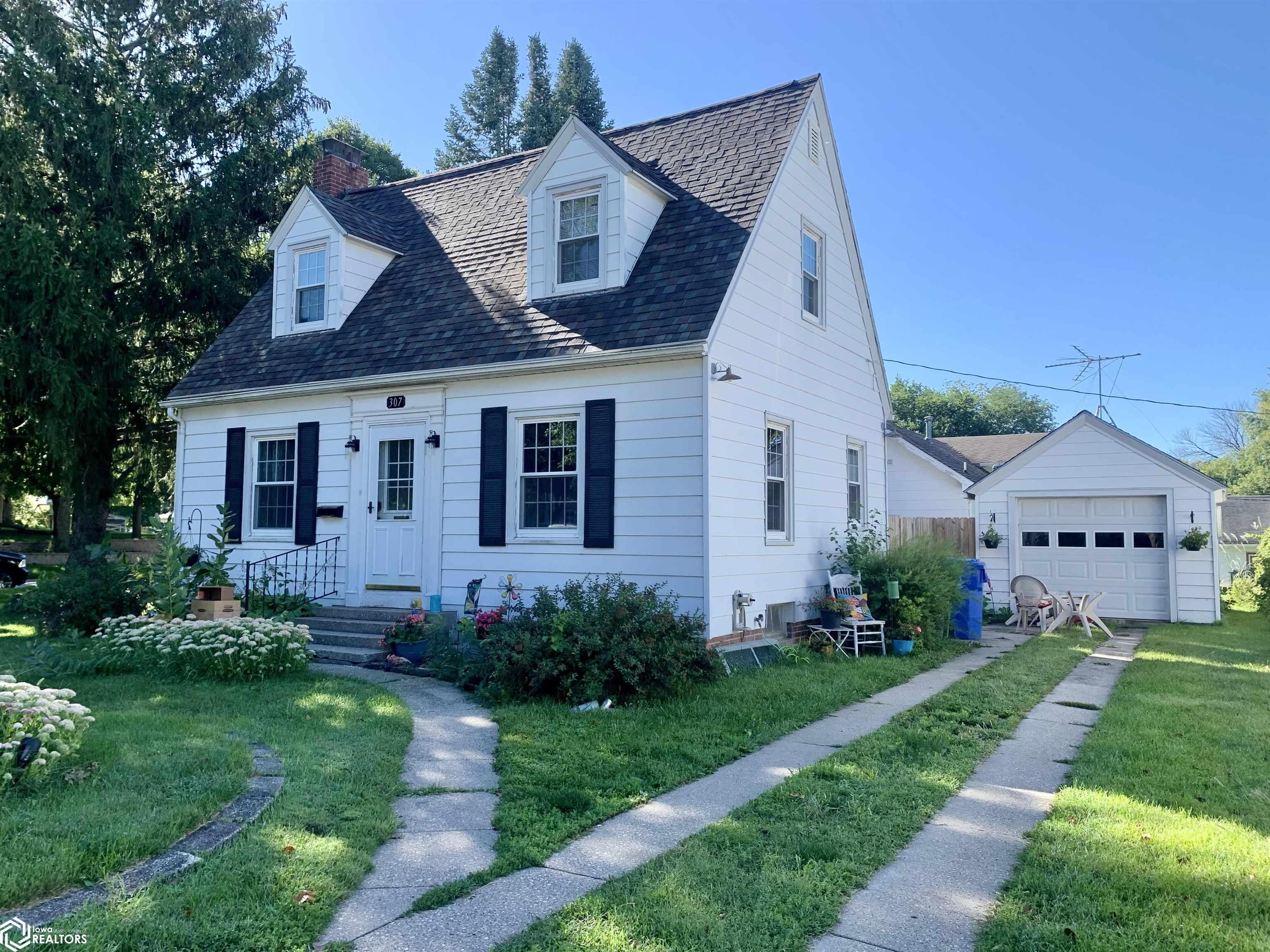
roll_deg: -0.7
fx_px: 954
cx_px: 635
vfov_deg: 53.1
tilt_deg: +4.1
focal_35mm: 26
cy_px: 476
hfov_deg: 67.3
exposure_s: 1/808
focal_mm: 4.25
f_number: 1.8
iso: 25
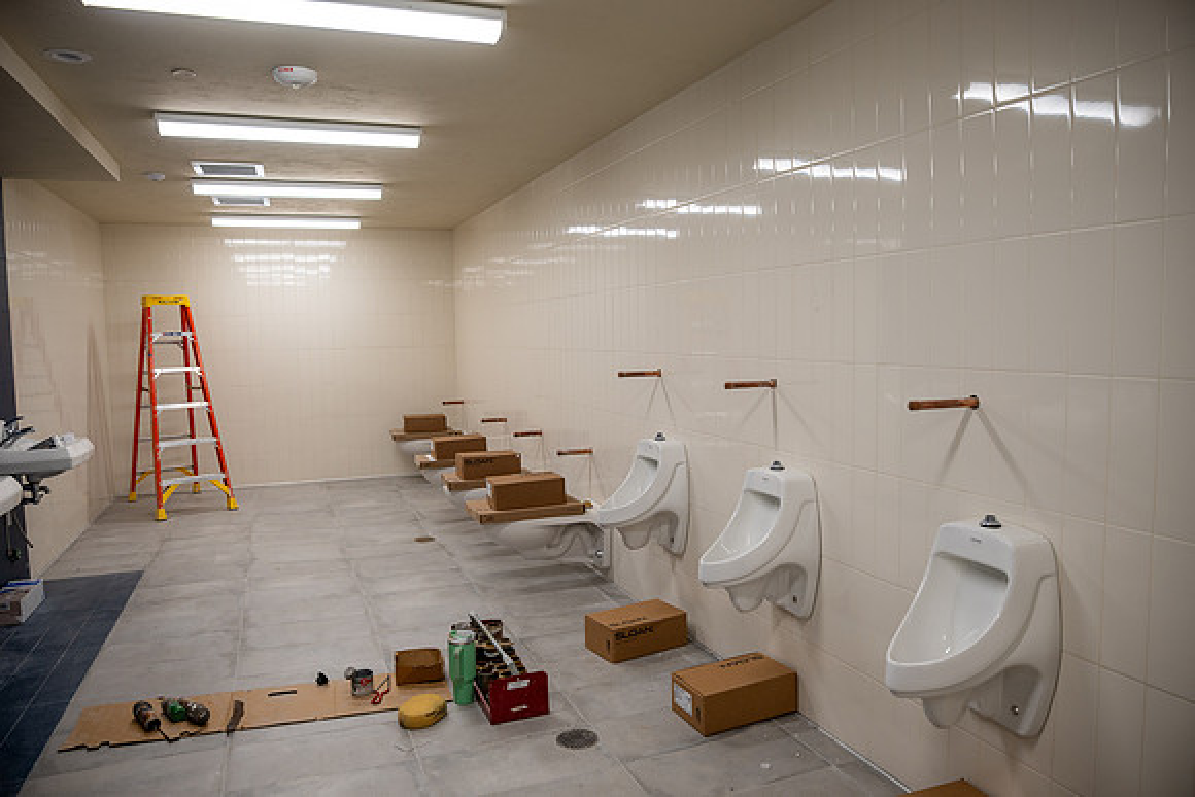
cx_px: 598
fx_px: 797
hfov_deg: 73.7
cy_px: 398
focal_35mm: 24
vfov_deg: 53.2
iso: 125
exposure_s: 1/80
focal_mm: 24
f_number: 4
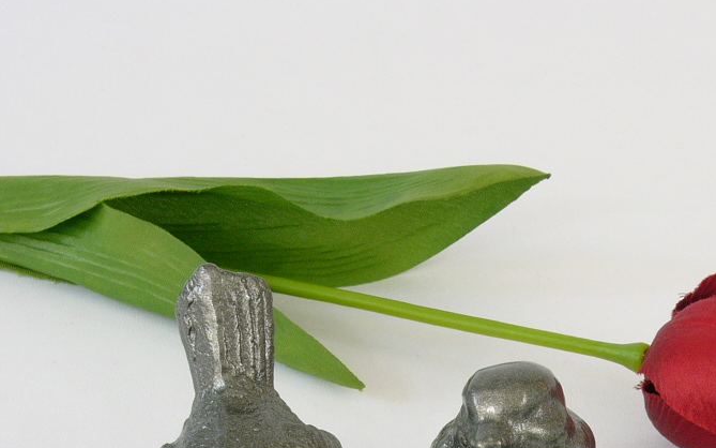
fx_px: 2693
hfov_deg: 15.1
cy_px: 492
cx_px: 547
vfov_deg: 9.4
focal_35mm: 138
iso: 100
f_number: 7.1
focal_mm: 17
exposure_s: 1/2.5
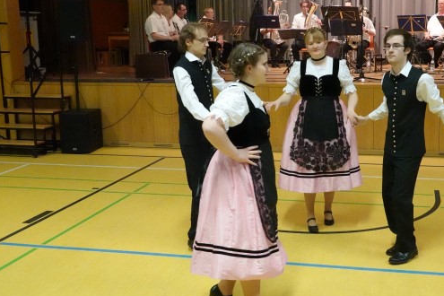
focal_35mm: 48
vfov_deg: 28.1
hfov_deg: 40.7
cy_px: 136
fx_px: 592
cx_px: 290
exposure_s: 1/200
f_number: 3.5
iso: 6400
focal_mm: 12.25
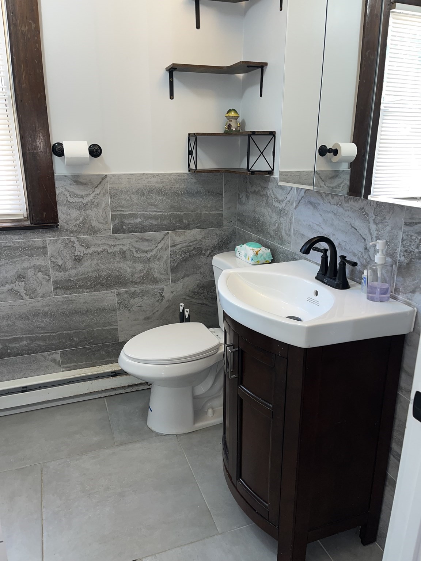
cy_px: 280
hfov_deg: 53.1
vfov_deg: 67.3
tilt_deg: -17.6
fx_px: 422
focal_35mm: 26
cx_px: 210
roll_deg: -0.3
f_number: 1.6
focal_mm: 5.1
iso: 50
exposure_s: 1/46
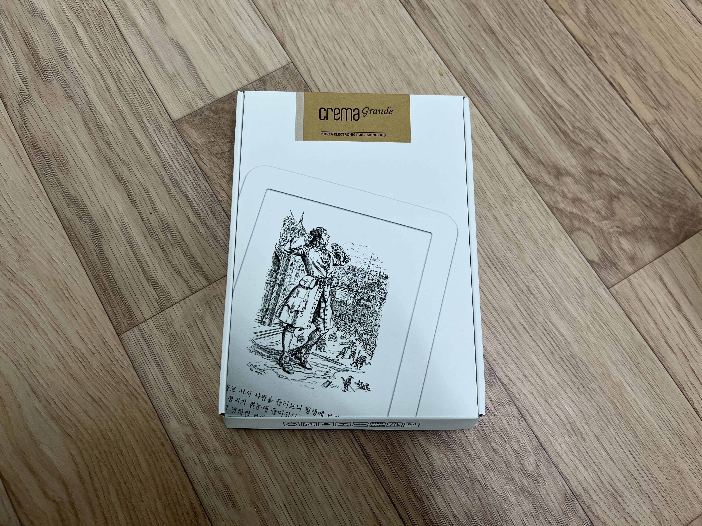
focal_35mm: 26
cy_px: 263
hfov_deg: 67.3
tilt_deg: -75.8
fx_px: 527
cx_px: 351
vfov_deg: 53.1
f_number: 1.6
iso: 100
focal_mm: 5.1
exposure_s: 1/120
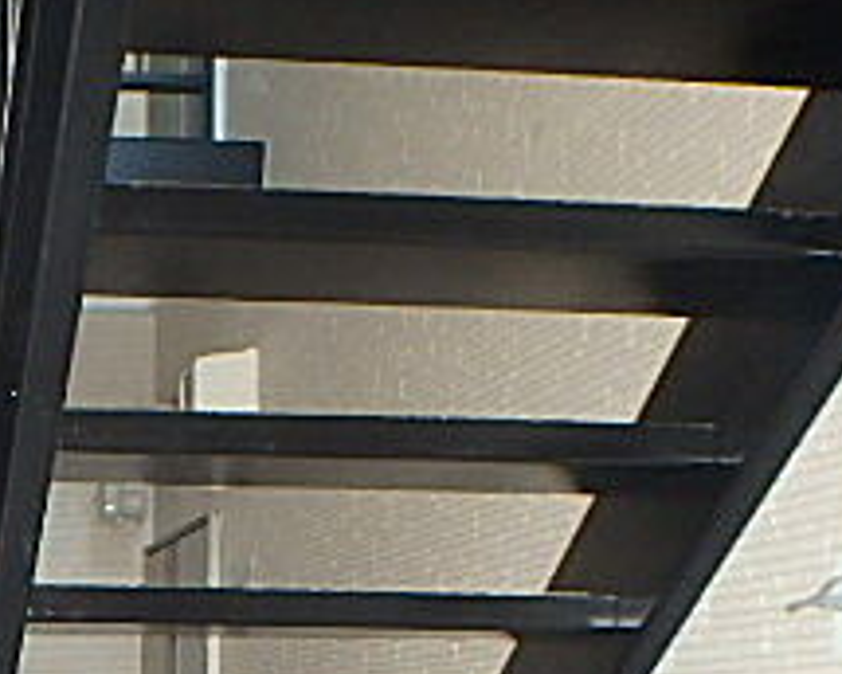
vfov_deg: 22.8
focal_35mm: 61
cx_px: -102
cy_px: 823
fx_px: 1520
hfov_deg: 28.0
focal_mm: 3.7
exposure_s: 1/30
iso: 400
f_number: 3.5
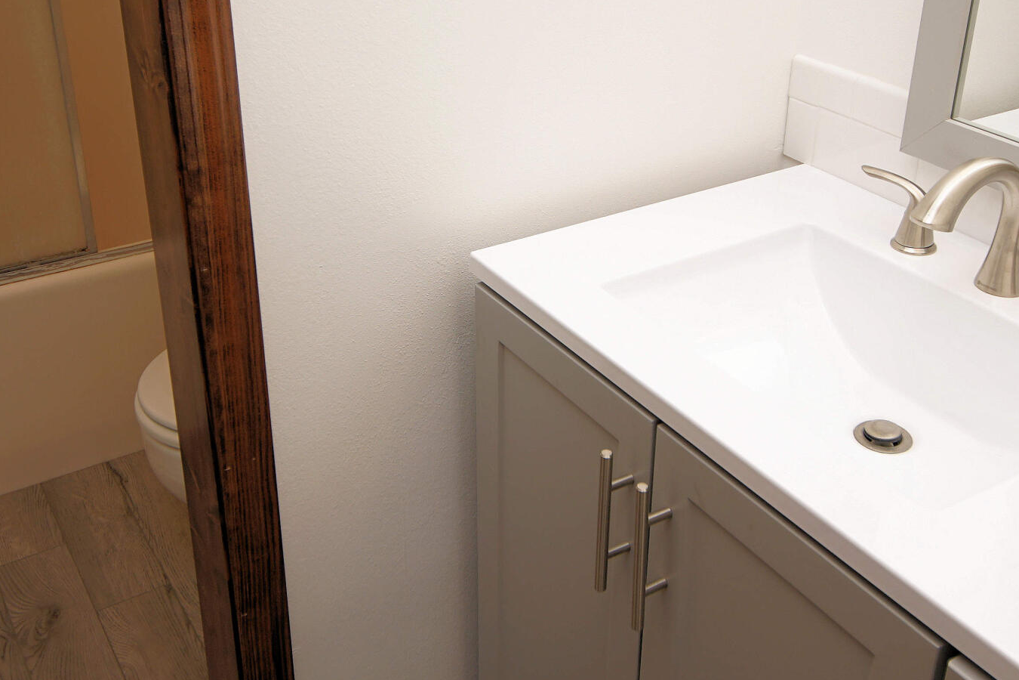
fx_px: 1132
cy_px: 253
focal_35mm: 40
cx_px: 485
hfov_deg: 48.4
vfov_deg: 33.2
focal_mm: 12
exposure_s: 1/60
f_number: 4.5
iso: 125
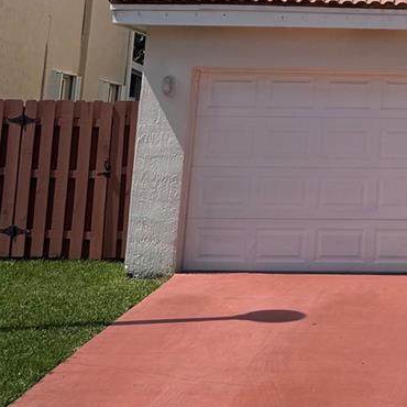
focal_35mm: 88
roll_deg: -0.6
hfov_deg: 18.4
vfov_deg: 18.2
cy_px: -145
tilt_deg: +14.3
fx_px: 1171
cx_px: 520
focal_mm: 6.76
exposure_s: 1/5348
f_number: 1.78
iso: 80
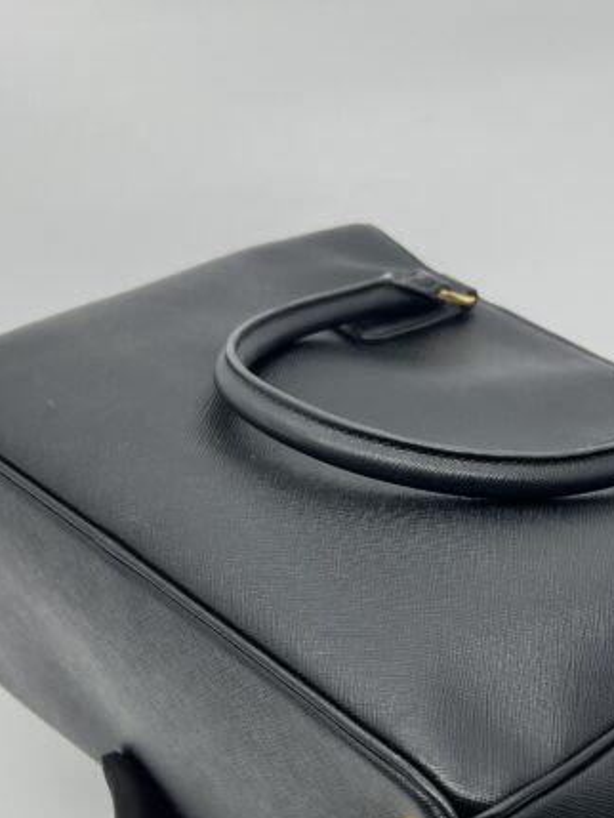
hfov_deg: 23.5
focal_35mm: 62
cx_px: 425
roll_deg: +7.6
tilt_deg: -37.3
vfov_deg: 30.3
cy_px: 671
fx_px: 1466
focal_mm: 5.7
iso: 40
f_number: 1.5
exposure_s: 1/100
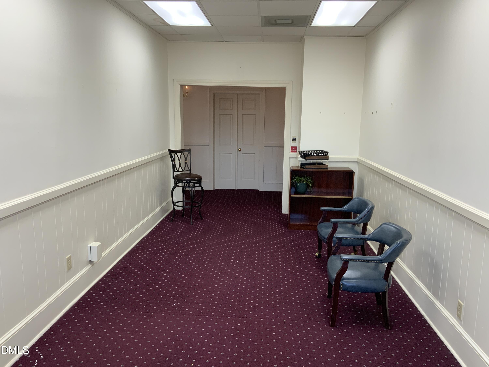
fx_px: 410
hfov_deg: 61.7
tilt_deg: -9.3
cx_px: 244
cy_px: 184
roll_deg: -1.4
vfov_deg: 48.2
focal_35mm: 29
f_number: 1.8
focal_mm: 3
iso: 40
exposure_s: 1/62
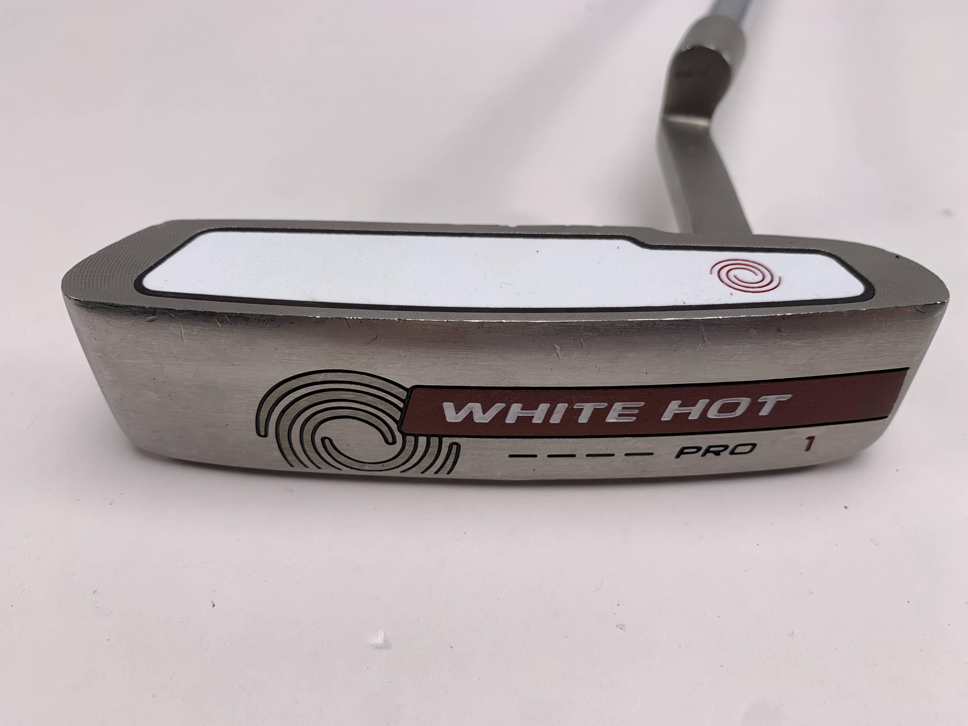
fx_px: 727
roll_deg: -0.6
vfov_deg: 53.1
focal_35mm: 26
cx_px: 484
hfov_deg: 67.3
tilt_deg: -43.8
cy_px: 363
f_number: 1.8
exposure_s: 1/216
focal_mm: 4.25
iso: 25
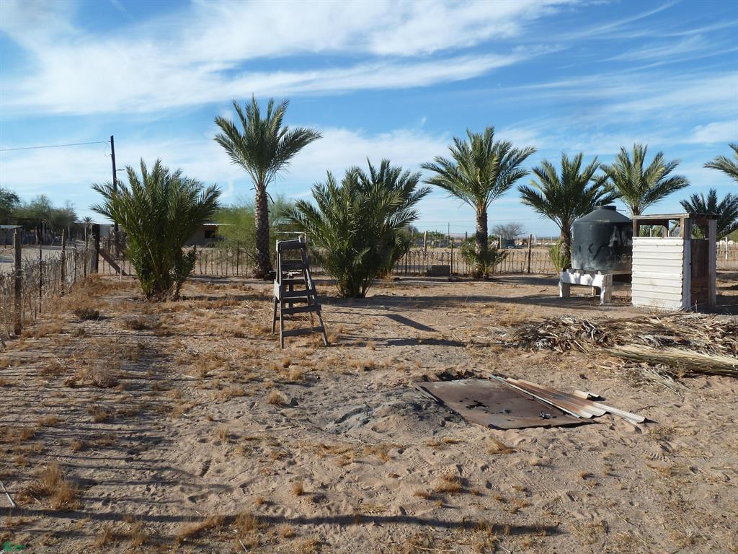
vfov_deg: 54.9
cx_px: 369
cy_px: 277
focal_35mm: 25
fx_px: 533
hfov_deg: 69.4
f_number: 4.5
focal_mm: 4.1
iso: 80
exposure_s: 1/500
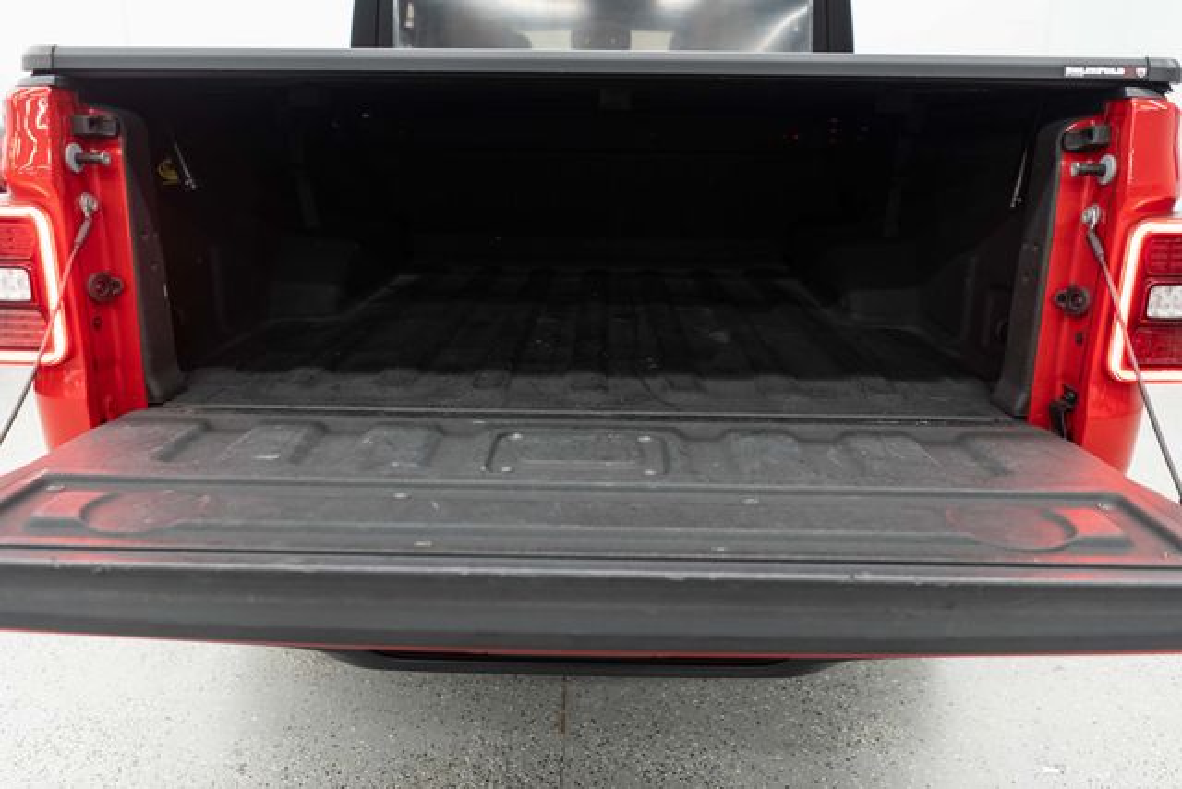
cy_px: 394
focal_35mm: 28
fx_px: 919
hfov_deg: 65.5
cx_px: 591
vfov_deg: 46.4
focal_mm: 28
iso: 400
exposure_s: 1/40
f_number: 3.2
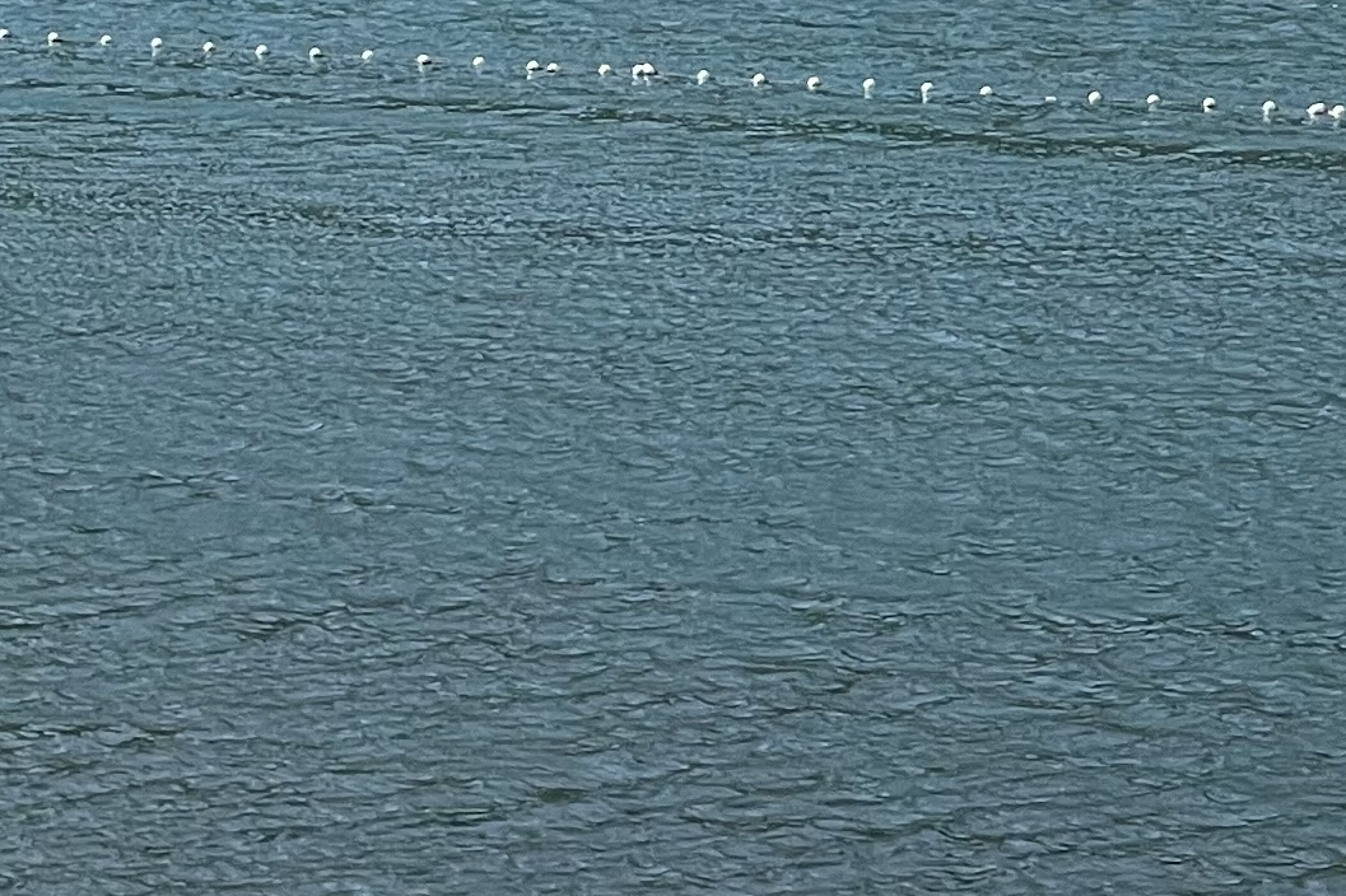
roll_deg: -1.3
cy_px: 1092
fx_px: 9493
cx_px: -1144
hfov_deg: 7.8
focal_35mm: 254
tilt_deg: -12.1
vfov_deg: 5.4
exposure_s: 1/889
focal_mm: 7.5
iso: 20
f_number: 2.2
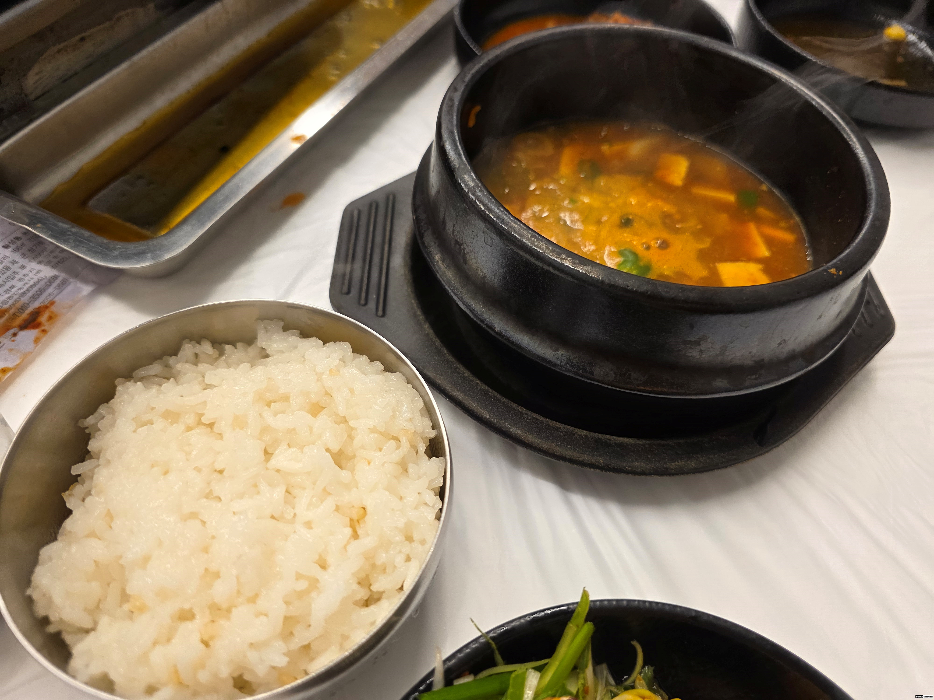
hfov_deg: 73.9
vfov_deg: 58.9
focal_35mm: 23
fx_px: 621
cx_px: 467
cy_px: 350
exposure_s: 1/120
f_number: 1.7
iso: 125
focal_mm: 6.3
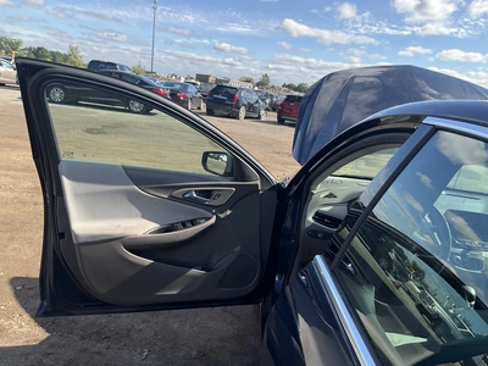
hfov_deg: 61.7
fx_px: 409
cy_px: 183
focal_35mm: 29
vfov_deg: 48.2
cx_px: 244
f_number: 1.8
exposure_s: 1/829
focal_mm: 3
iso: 25
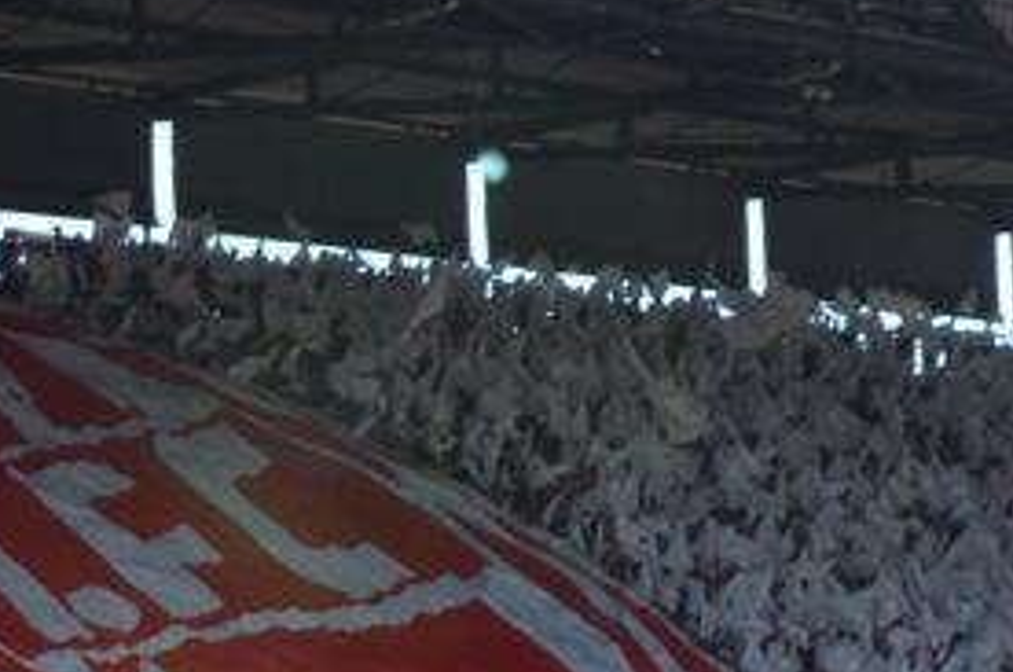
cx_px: -99
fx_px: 5138
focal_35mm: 183
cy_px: 947
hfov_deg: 11.1
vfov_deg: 7.4
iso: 100
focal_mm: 21
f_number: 6.3
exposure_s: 1/200
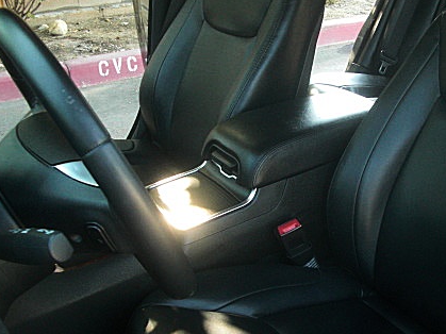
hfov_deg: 34.6
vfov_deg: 26.5
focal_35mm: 55
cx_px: 295
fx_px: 708
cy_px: 181
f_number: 2.8
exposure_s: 1/100
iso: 200
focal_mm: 6.3
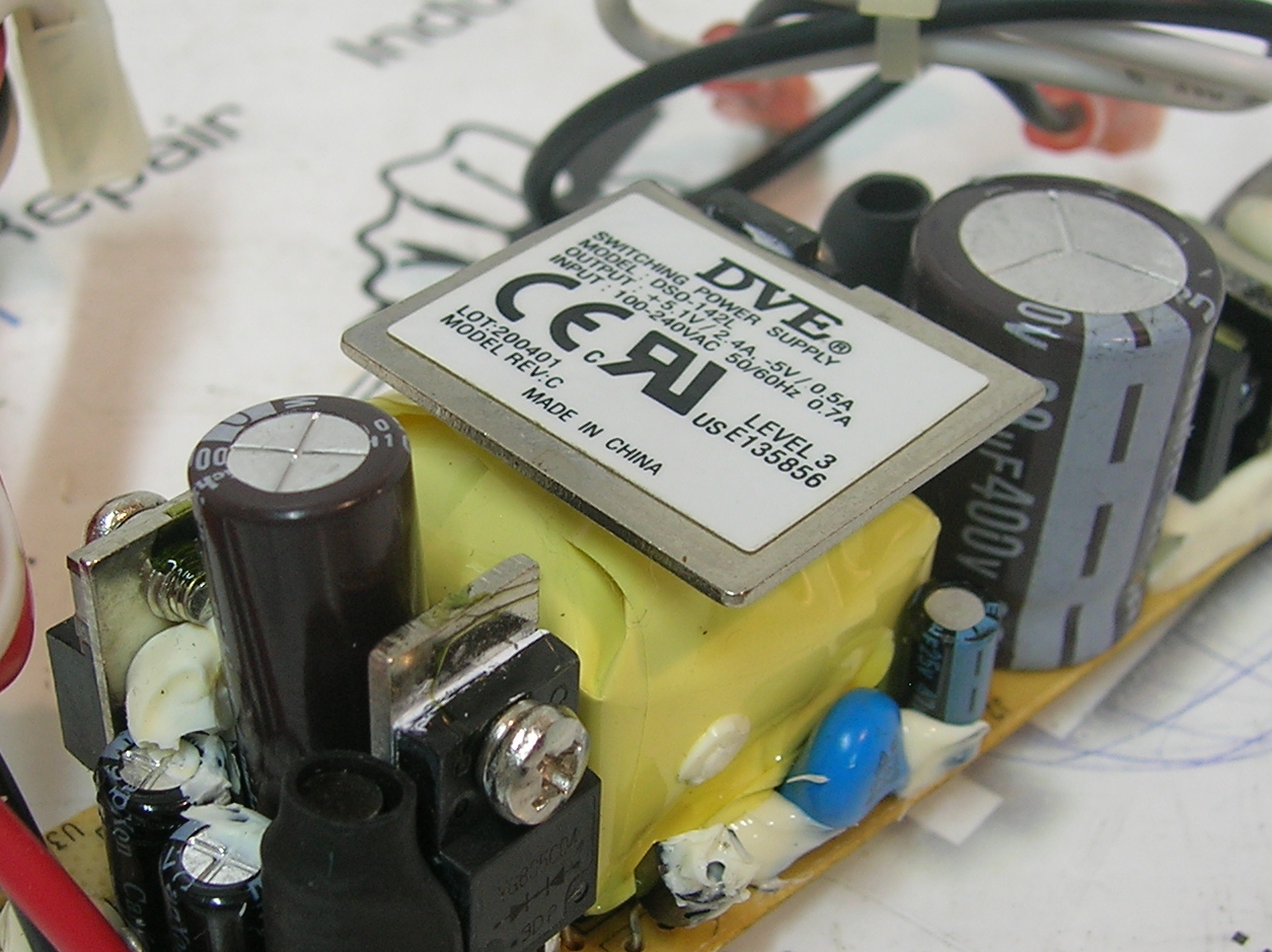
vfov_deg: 23.6
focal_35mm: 62
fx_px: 2276
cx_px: 560
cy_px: 508
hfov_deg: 31.2
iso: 50
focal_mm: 5.7
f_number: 2.9
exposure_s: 1/4.7
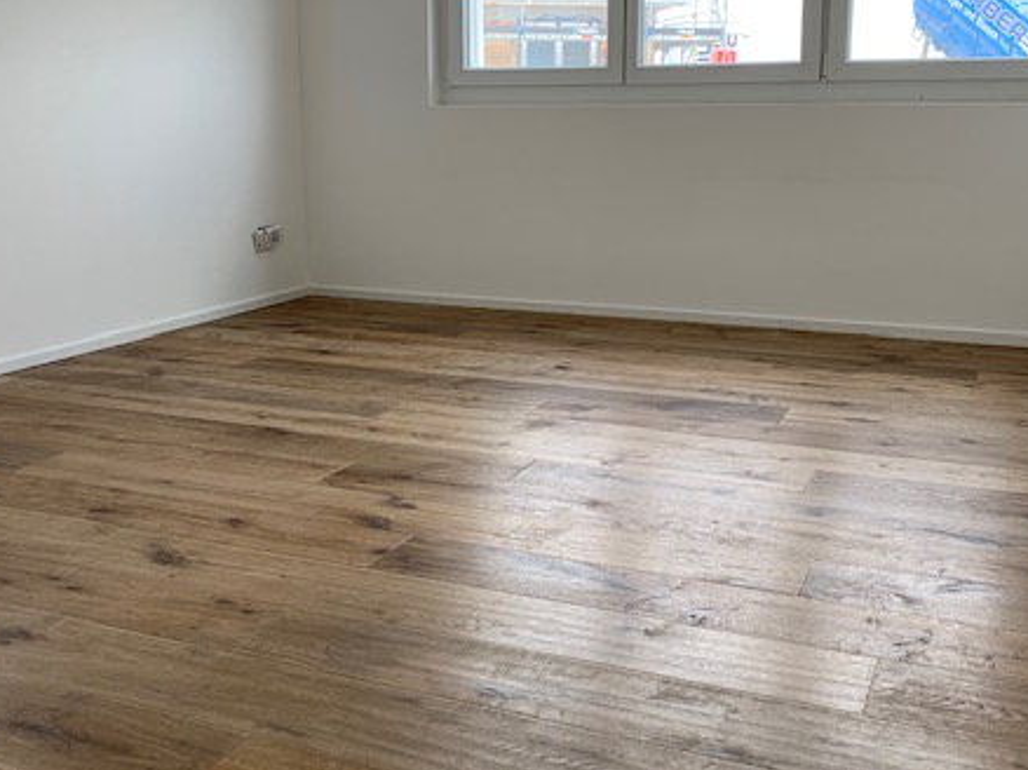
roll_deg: -0.2
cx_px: 533
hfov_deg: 49.0
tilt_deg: -9.9
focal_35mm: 38
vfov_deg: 37.6
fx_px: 1128
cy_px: 336
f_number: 1.8
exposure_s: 1/122
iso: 25
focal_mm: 4.25
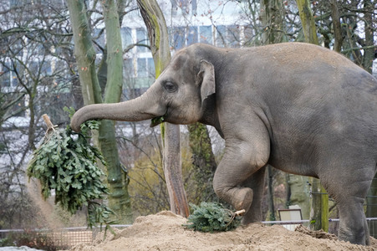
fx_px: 2093
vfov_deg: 6.9
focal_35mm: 200
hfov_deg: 10.3
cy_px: 126
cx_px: 188
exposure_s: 1/400
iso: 3200
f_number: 6.3
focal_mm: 200
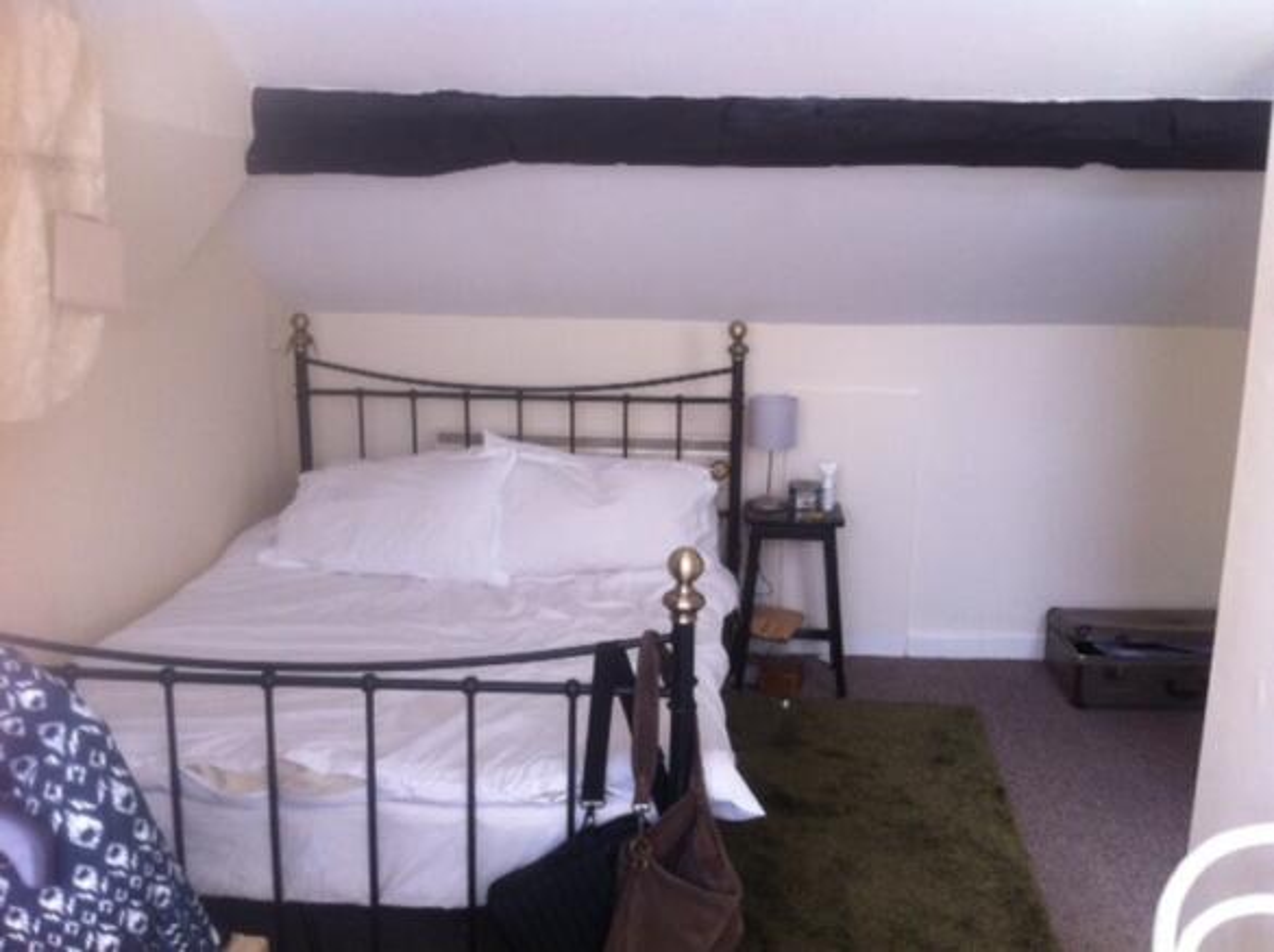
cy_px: 476
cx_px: 637
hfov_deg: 52.7
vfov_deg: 40.6
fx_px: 1286
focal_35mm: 35
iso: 100
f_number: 2.8
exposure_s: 1/40
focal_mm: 3.85
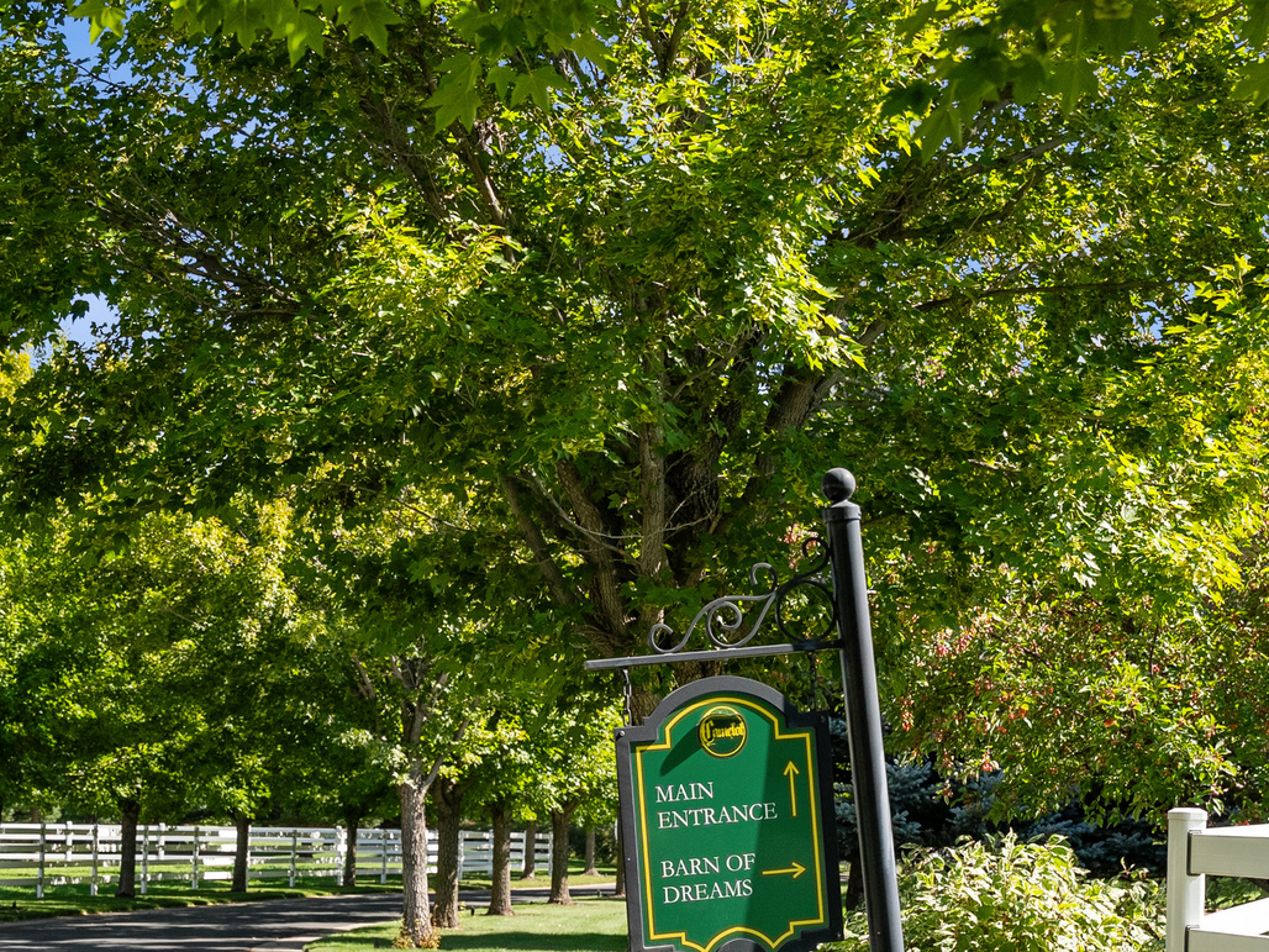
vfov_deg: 20.8
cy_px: 817
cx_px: 476
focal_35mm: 70
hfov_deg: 27.8
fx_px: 2551
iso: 640
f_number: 5
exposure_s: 1/1250
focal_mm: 36.3
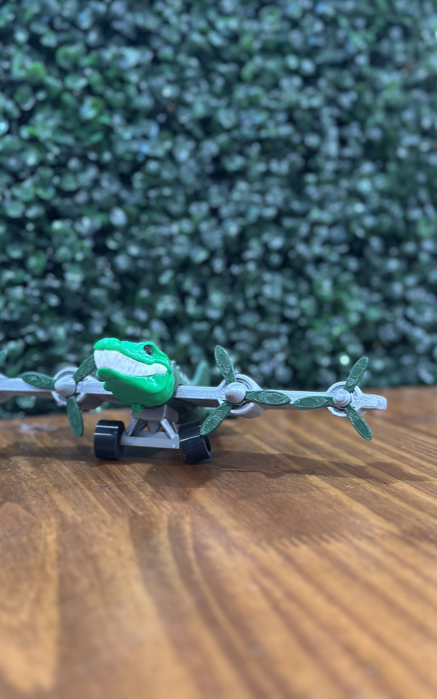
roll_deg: +0.7
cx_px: 186
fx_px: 972
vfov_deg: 39.6
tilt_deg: -6.5
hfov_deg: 25.3
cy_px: 349
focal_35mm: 51
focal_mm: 6.86
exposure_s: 1/33
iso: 640
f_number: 1.78
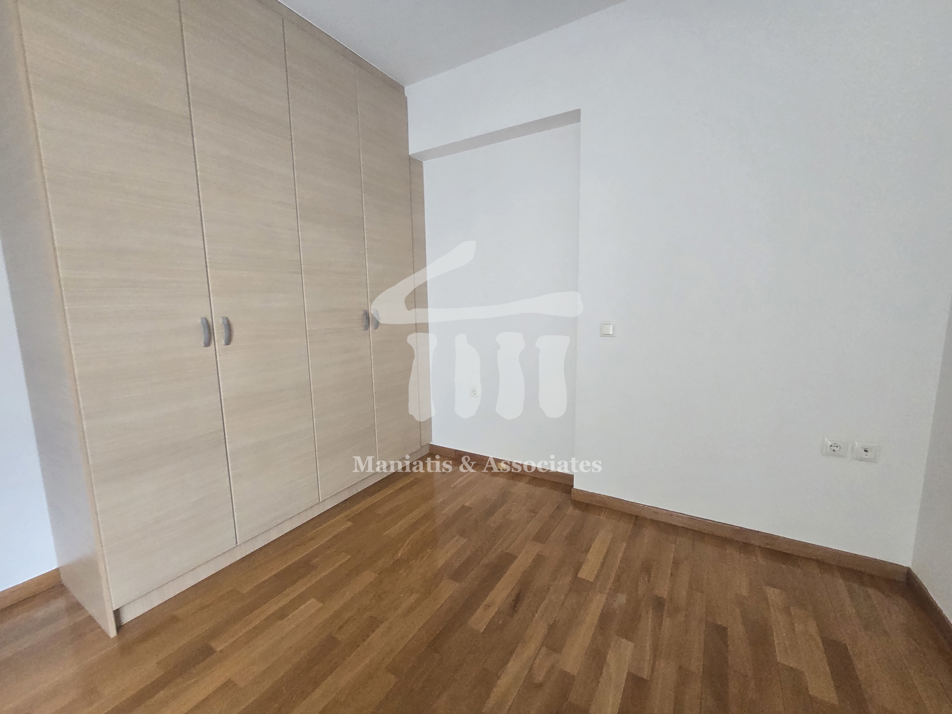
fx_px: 358
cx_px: 476
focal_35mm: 13
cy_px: 357
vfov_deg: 89.9
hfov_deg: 106.2
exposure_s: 1/50
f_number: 2.2
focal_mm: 2.2
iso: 250
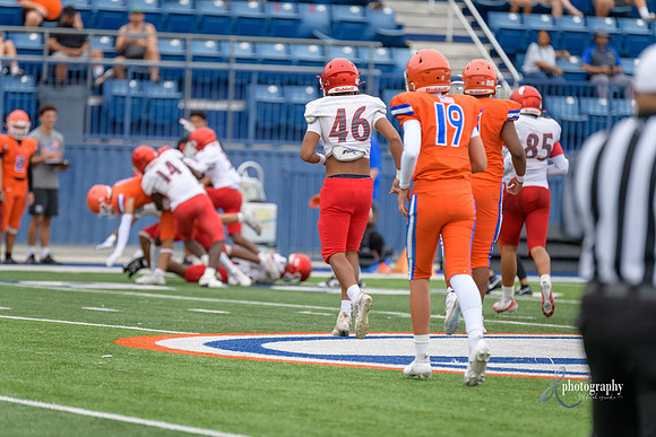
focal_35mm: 300
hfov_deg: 6.9
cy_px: 218
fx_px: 5468
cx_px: 328
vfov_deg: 4.6
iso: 900
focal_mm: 300
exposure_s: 1/1000
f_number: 3.5
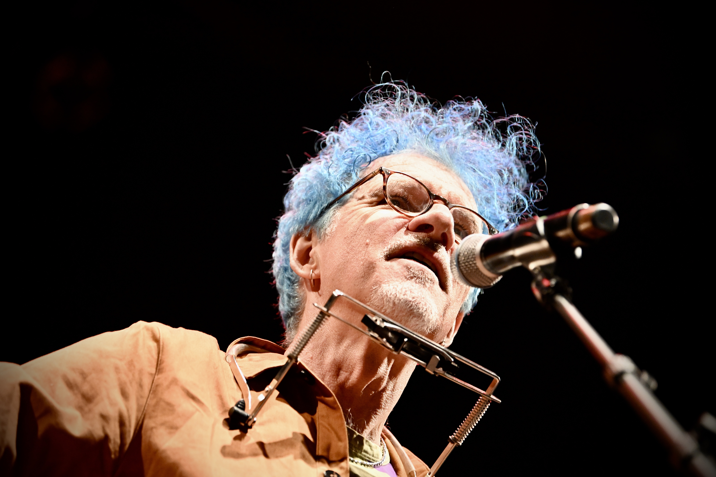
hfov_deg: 14.2
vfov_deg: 9.5
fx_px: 2884
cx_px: 358
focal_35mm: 145
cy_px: 238
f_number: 2.8
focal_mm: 145
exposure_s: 1/160
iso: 3200
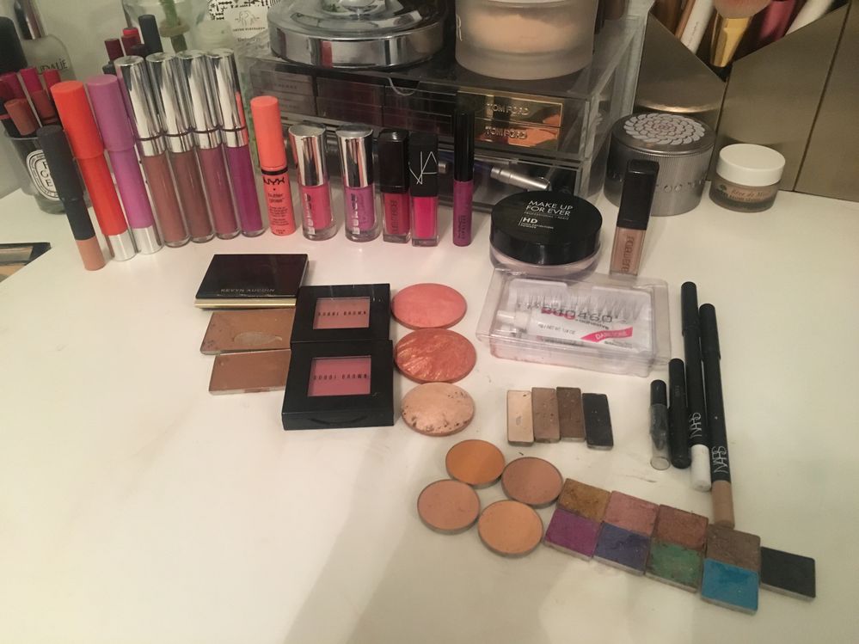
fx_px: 720
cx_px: 430
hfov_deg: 61.7
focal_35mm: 29
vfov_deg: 48.2
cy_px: 322
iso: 200
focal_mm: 4.15
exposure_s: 1/20
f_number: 2.2
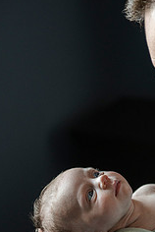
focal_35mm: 118
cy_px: 169
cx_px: 141
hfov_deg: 11.6
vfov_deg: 17.2
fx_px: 760
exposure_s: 1/160
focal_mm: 62
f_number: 2.8
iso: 2000
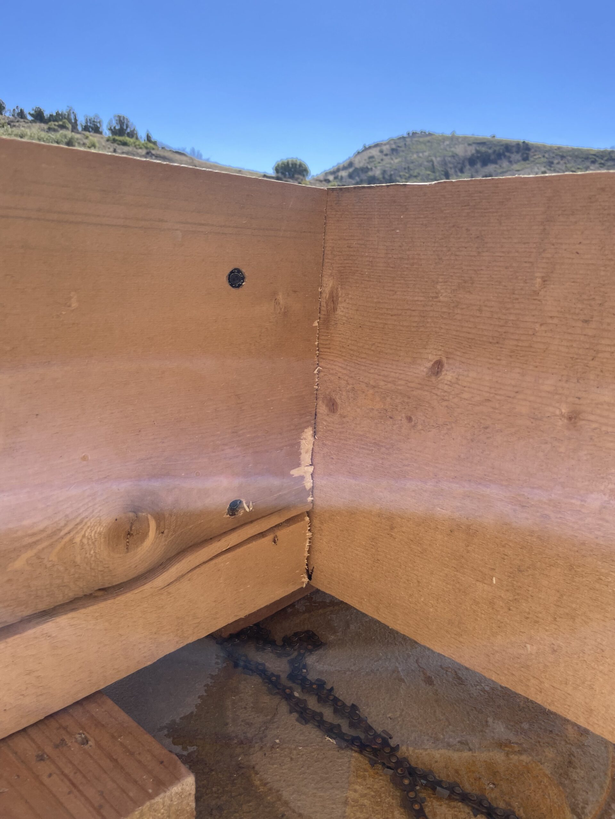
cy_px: 410
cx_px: 308
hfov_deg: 53.1
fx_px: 616
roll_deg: -0.7
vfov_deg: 67.3
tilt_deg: -14.8
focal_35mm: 26
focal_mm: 4.2
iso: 32
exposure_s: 1/1825
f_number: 1.6
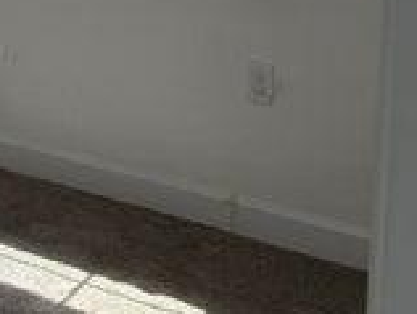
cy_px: -208
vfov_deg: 13.1
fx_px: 1267
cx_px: -277
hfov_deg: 16.4
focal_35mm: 105
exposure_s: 1/515
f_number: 1.6
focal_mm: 5.96
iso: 64
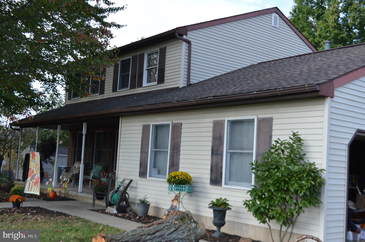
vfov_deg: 30.8
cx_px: 182
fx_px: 441
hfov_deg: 45.0
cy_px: 121
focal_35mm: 44
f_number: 6.3
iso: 100
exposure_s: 1/160
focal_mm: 29
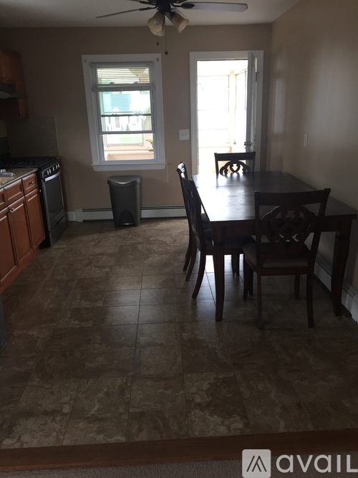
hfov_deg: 48.2
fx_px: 400
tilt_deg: -16.6
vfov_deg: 61.7
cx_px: 179
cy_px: 239
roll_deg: +1.1
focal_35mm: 29
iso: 32
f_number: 2.2
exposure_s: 1/30
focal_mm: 4.15
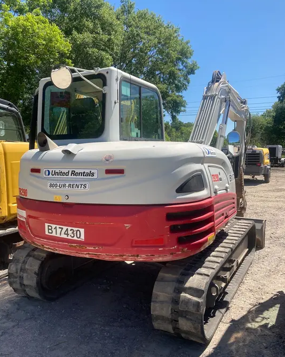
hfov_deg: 48.5
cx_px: 140
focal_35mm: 30
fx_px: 316
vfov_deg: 58.7
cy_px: 189
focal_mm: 3.99
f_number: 1.8
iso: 20
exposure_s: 1/1245
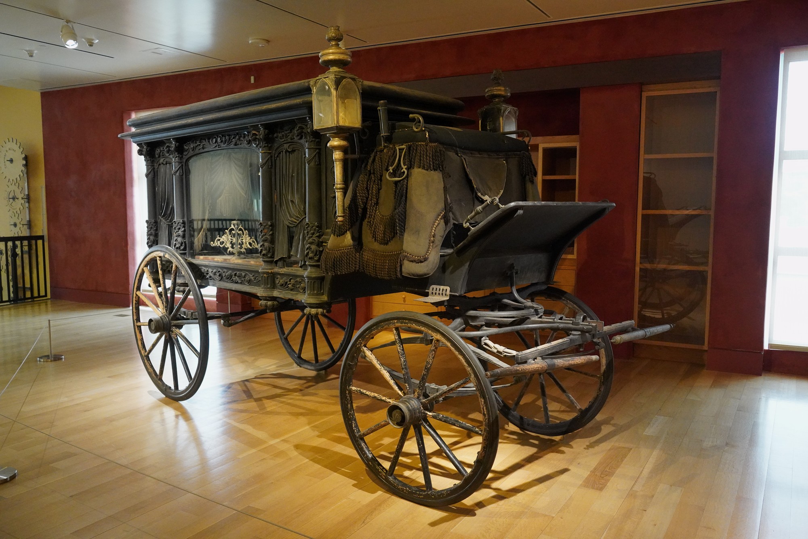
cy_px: 270
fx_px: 673
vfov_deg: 43.6
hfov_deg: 61.9
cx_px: 404
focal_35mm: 30
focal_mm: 30
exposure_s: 1/60
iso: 10000
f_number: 5.6
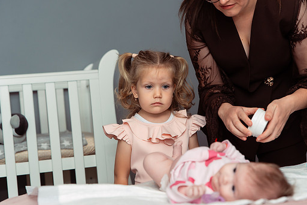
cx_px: 165
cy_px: 100
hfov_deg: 28.8
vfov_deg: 19.5
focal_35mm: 70
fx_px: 597
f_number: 3.5
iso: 500
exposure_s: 1/250
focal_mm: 62
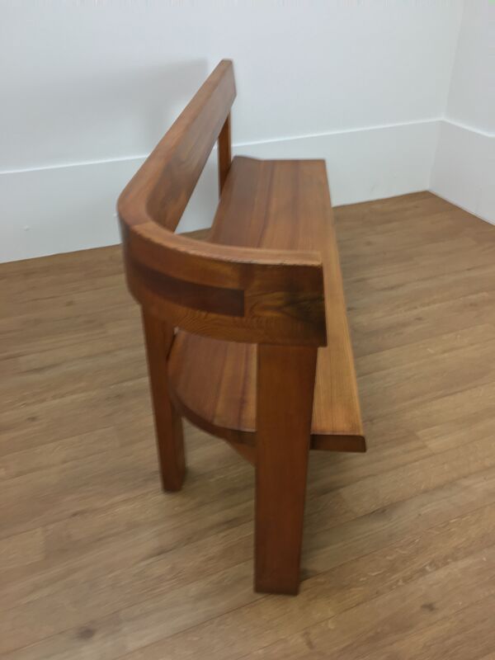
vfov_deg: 61.7
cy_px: 330
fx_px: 553
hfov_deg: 48.2
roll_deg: -1.1
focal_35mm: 29
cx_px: 248
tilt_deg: -33.6
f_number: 2.2
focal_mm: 4.15
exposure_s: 1/33
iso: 40
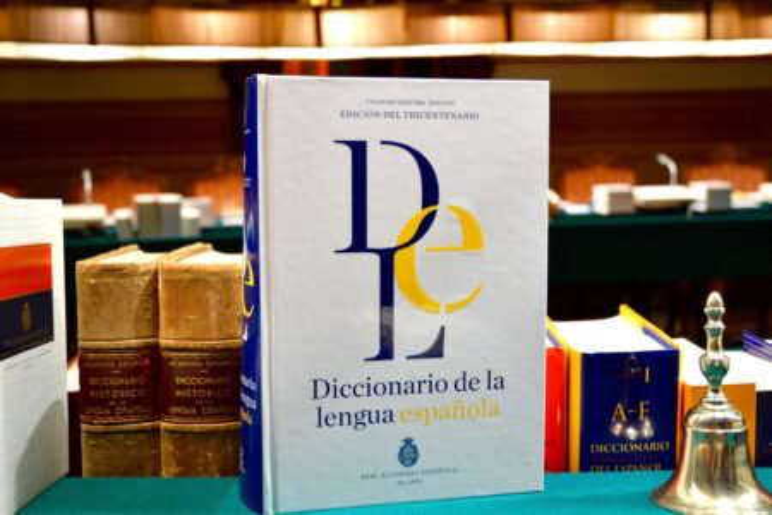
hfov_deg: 46.4
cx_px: 386
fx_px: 901
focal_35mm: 42
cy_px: 258
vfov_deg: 31.9
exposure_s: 1/15
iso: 1250
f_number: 4.2
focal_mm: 28
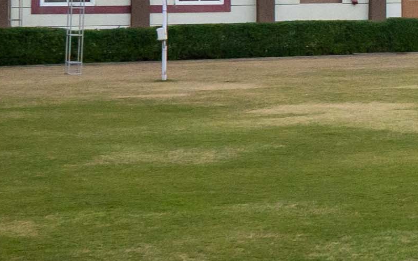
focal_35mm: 121
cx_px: 741
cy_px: -50
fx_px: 1378
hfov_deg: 15.1
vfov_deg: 10.6
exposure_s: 1/100
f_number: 7.1
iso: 800
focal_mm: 16
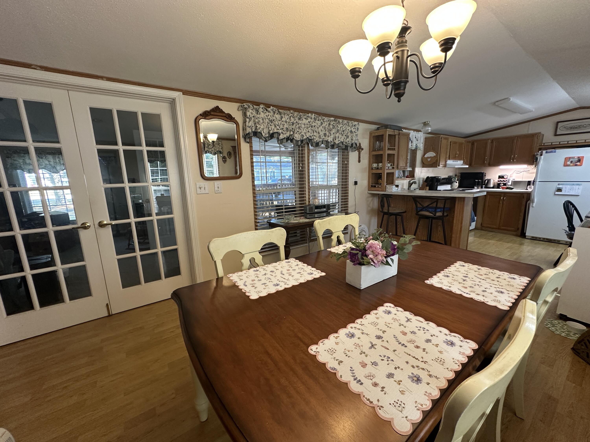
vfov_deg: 85.7
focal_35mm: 14
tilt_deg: -10.5
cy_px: 221
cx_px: 295
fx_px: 239
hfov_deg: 102.1
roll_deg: +1.6
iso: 160
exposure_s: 1/60
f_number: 2.2
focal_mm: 2.22
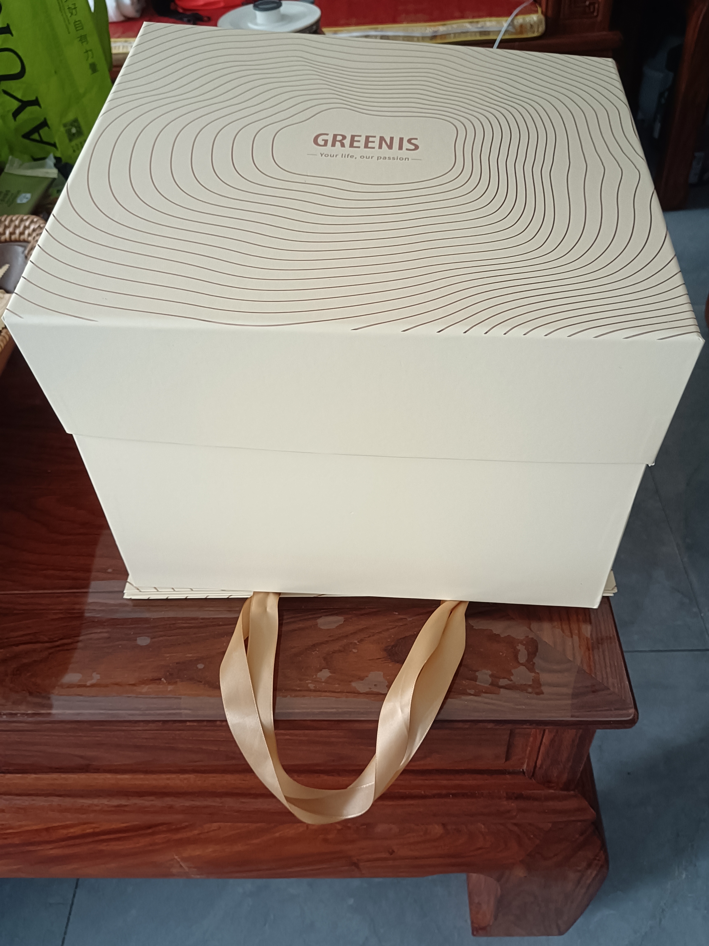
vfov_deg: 65.3
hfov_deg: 51.4
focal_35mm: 27
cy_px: 473
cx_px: 354
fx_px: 737
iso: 908
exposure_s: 1/33.3
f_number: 1.9
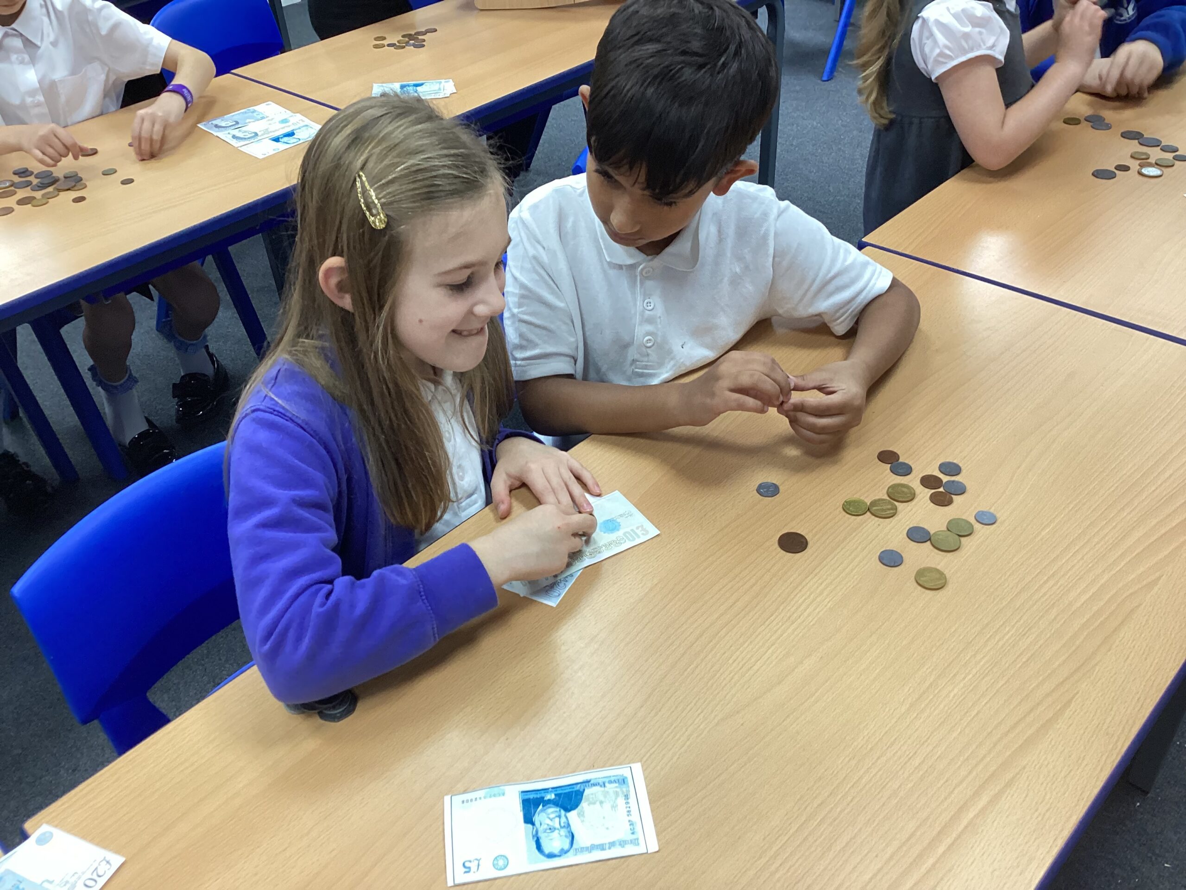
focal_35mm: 31
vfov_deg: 45.4
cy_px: 445
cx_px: 593
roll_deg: +4.4
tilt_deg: -37.9
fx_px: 1062
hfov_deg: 58.4
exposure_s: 1/50
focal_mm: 3.3
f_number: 2.4
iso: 125
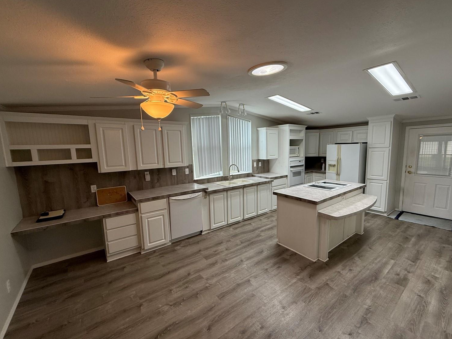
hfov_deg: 98.1
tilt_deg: -6.8
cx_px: 236
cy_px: 173
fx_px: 196
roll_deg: +1.2
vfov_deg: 81.7
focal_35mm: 15
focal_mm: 2.22
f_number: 2.2
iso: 125
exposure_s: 1/120
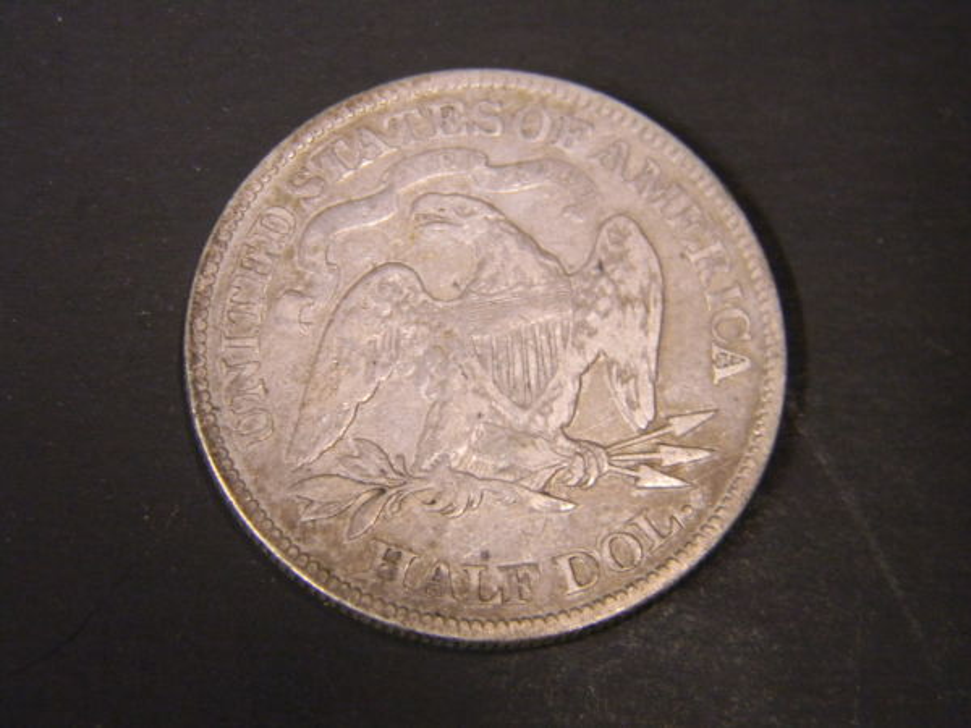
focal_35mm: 83
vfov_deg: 17.8
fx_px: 2328
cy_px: 364
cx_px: 486
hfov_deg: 23.6
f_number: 4.5
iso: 400
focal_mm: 15.1
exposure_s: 1/8.8
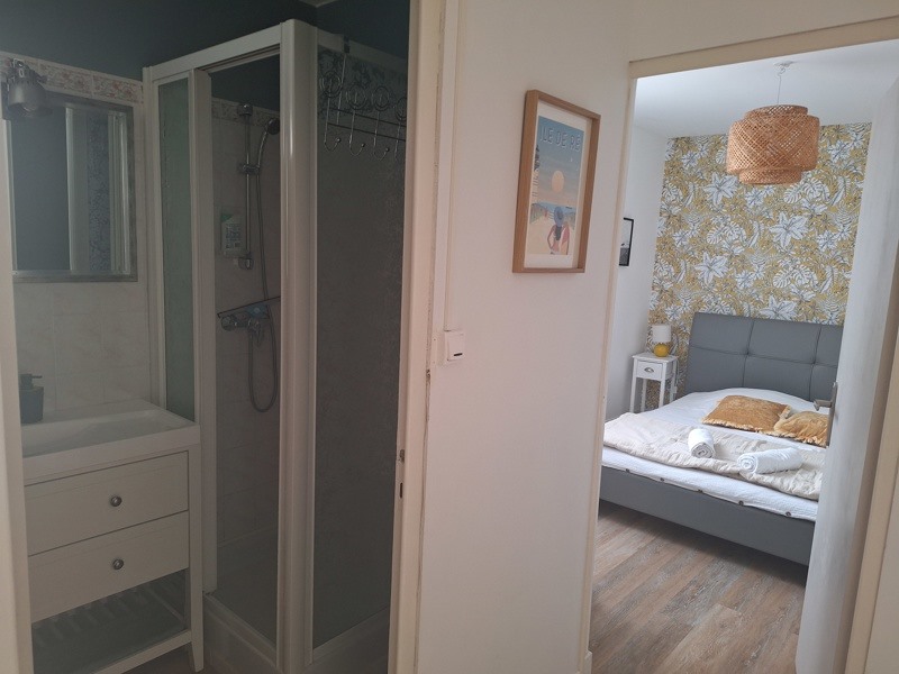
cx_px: 450
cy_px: 337
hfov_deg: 73.9
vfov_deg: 58.9
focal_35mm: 23
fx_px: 597
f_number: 1.8
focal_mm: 5.54
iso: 250
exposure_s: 1/33
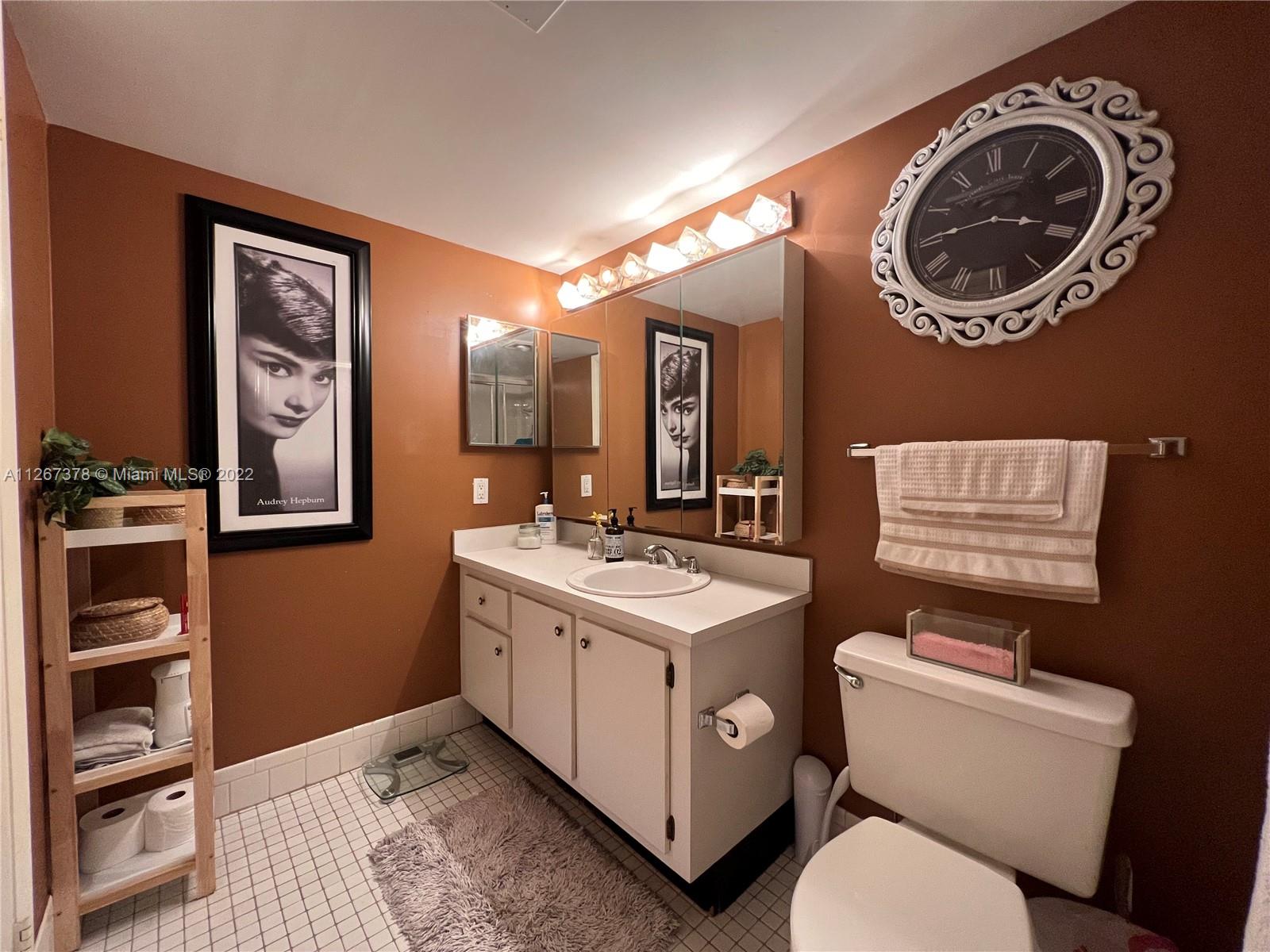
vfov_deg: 89.9
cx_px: 635
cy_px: 476
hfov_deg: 106.2
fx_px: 477
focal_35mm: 13
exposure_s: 1/60
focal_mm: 1.57
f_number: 1.8
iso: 320
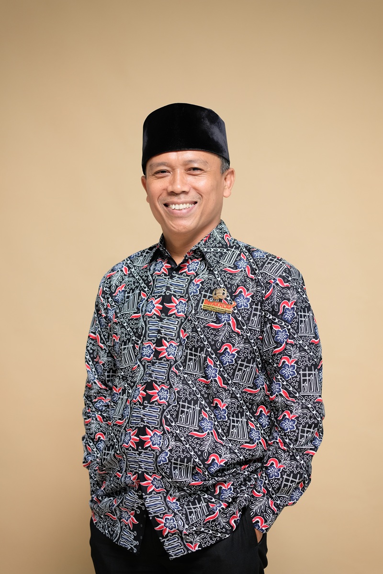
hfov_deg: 25.5
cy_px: 287
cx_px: 192
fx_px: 846
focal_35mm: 53
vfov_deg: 37.5
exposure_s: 1/160
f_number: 2.2
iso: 400
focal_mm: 35
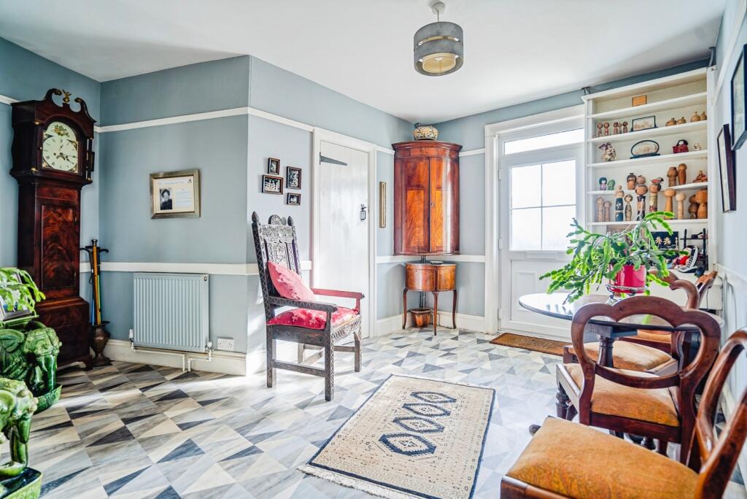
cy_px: 250
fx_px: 332
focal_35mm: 16
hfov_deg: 96.7
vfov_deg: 73.8
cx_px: 374
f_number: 4
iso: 100
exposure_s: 1/15
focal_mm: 16
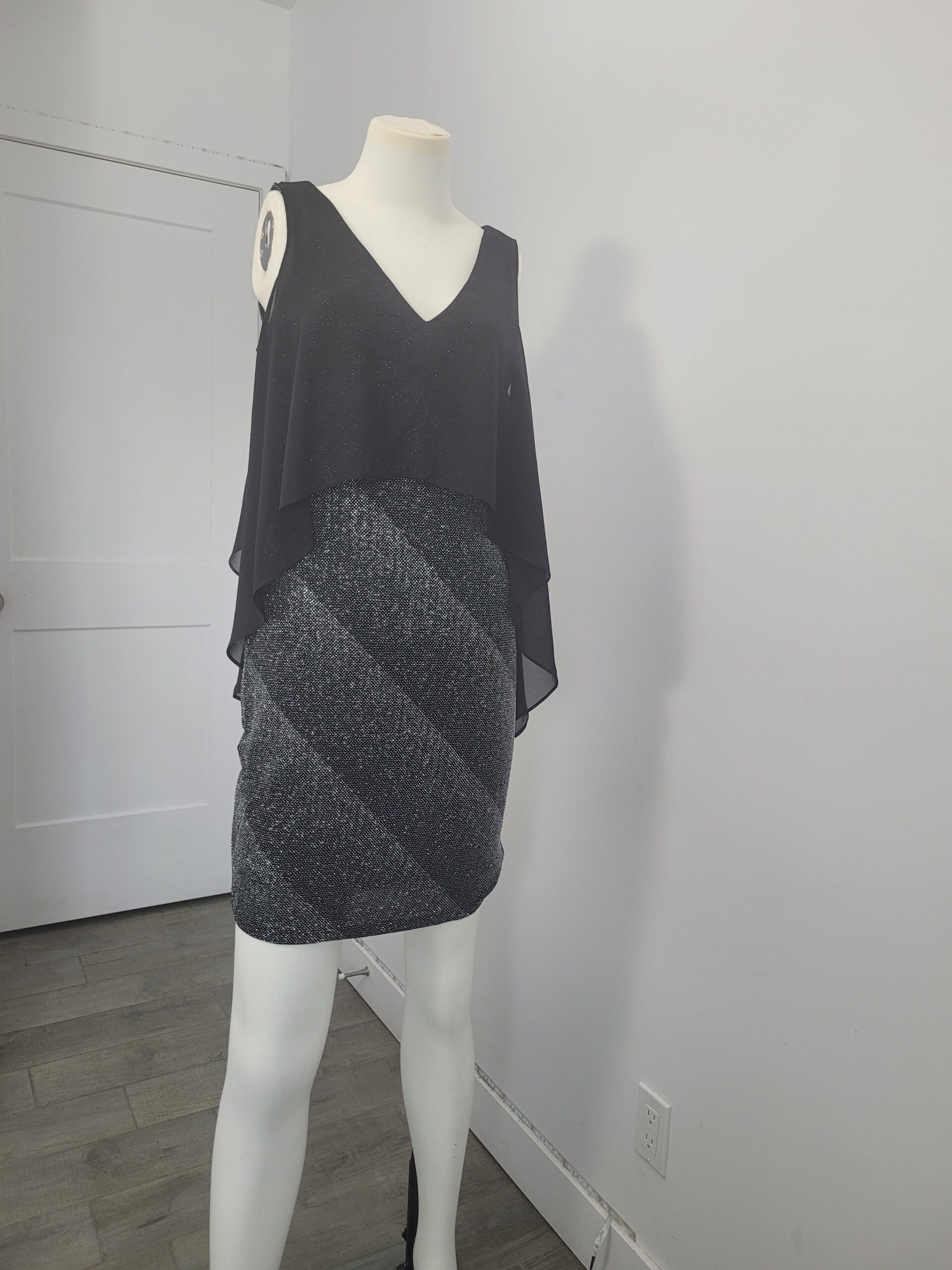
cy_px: 635
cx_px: 476
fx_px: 953
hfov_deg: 53.1
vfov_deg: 67.3
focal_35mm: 26
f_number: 1.8
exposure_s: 1/40
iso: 200
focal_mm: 5.4
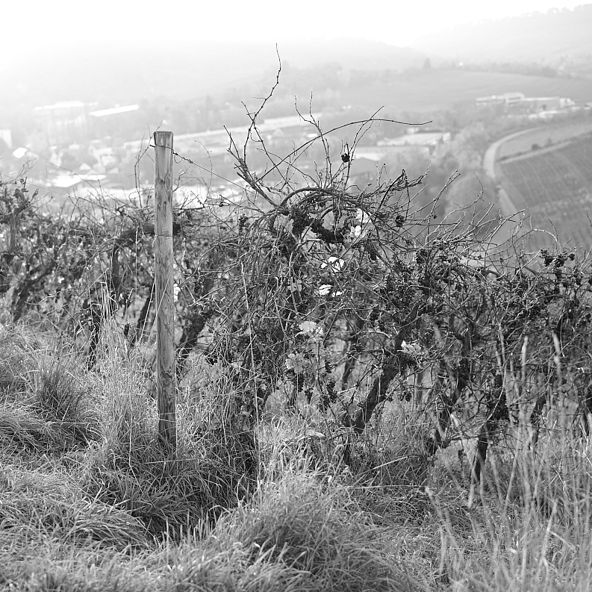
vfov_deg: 37.6
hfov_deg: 37.4
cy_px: 294
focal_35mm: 45
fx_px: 871
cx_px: 228
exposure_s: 1/160
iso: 160
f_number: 2.5
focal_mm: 35
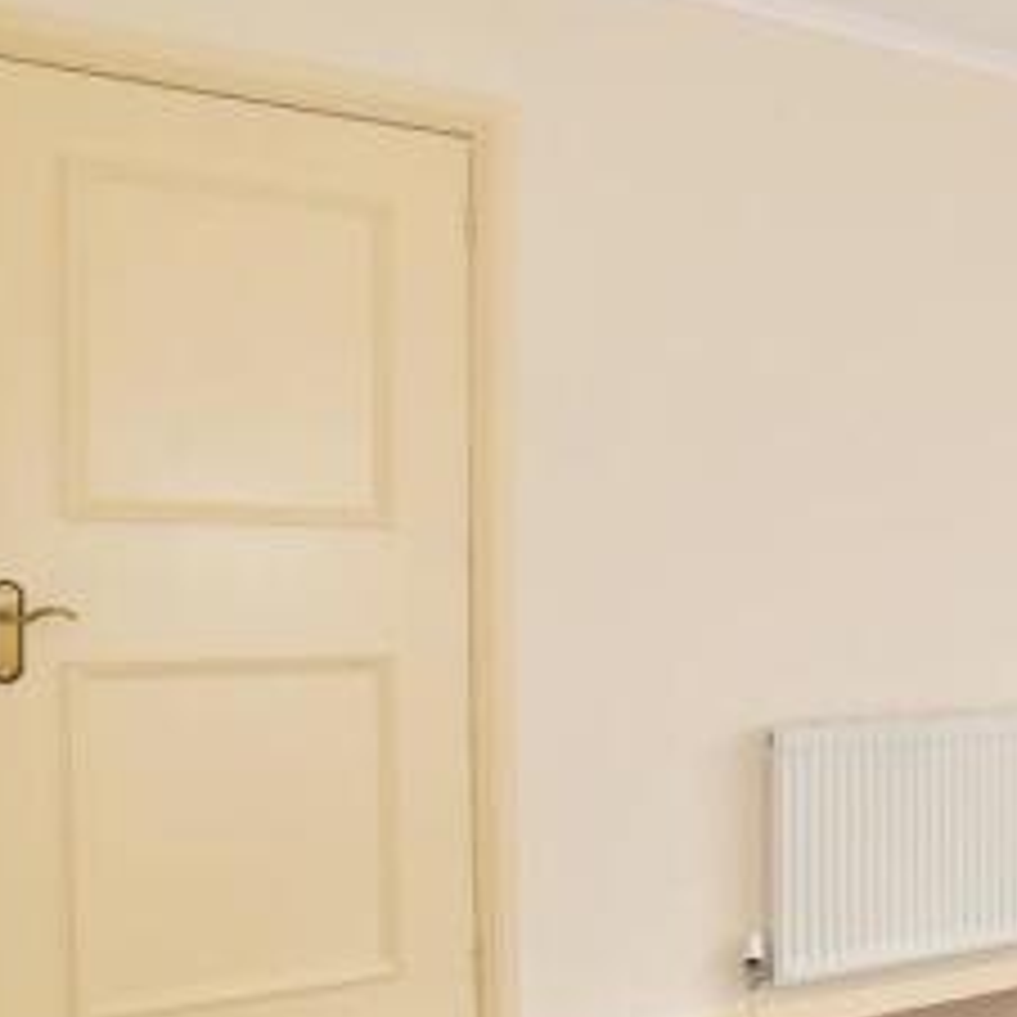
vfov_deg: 44.7
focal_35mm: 37
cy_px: 601
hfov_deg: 34.1
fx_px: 1230
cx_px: 1278
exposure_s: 1/8
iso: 160
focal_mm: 10
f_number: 7.1
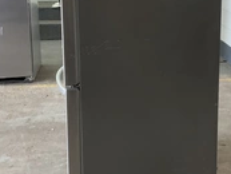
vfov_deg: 21.7
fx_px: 447
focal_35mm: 67
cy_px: 41
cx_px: 144
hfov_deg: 28.8
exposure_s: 1/60
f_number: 1.8
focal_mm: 3
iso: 125
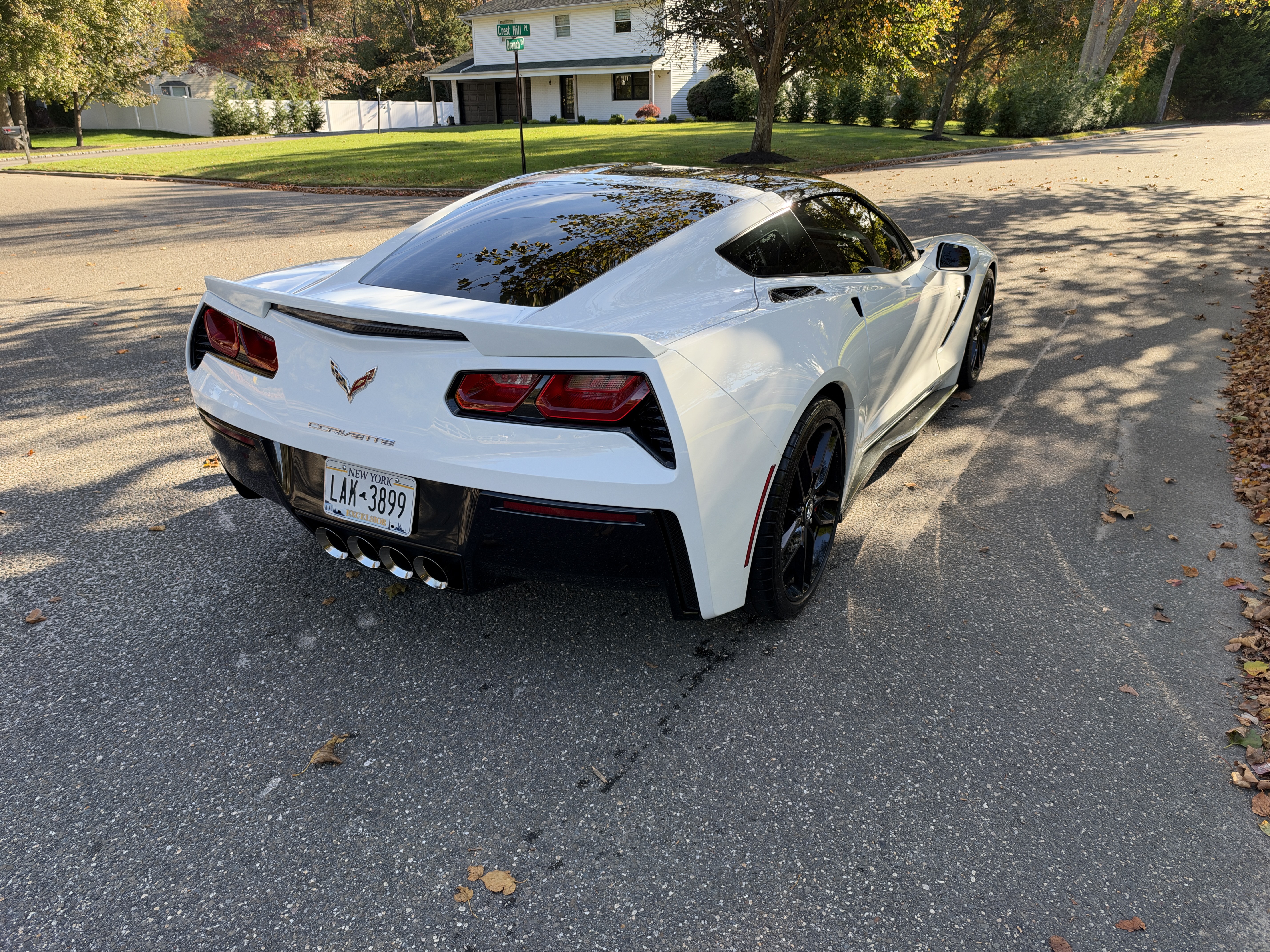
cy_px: 476
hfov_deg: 71.6
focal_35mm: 24
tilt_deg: -21.1
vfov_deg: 56.8
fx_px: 881
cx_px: 635
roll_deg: +1.7
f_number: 1.48
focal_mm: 6.93
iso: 64
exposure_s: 1/987
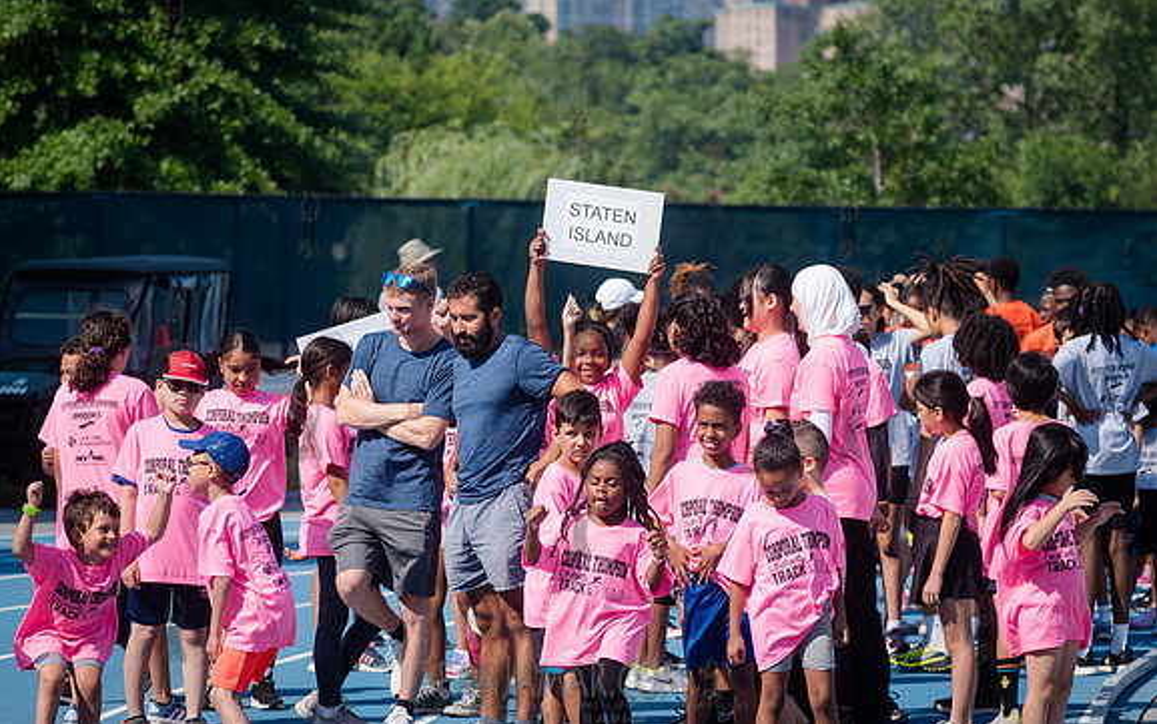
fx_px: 6182
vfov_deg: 6.7
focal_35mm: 196
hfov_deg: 10.7
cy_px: 287
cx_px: 575
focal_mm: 145
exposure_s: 1/1000
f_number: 5
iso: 200
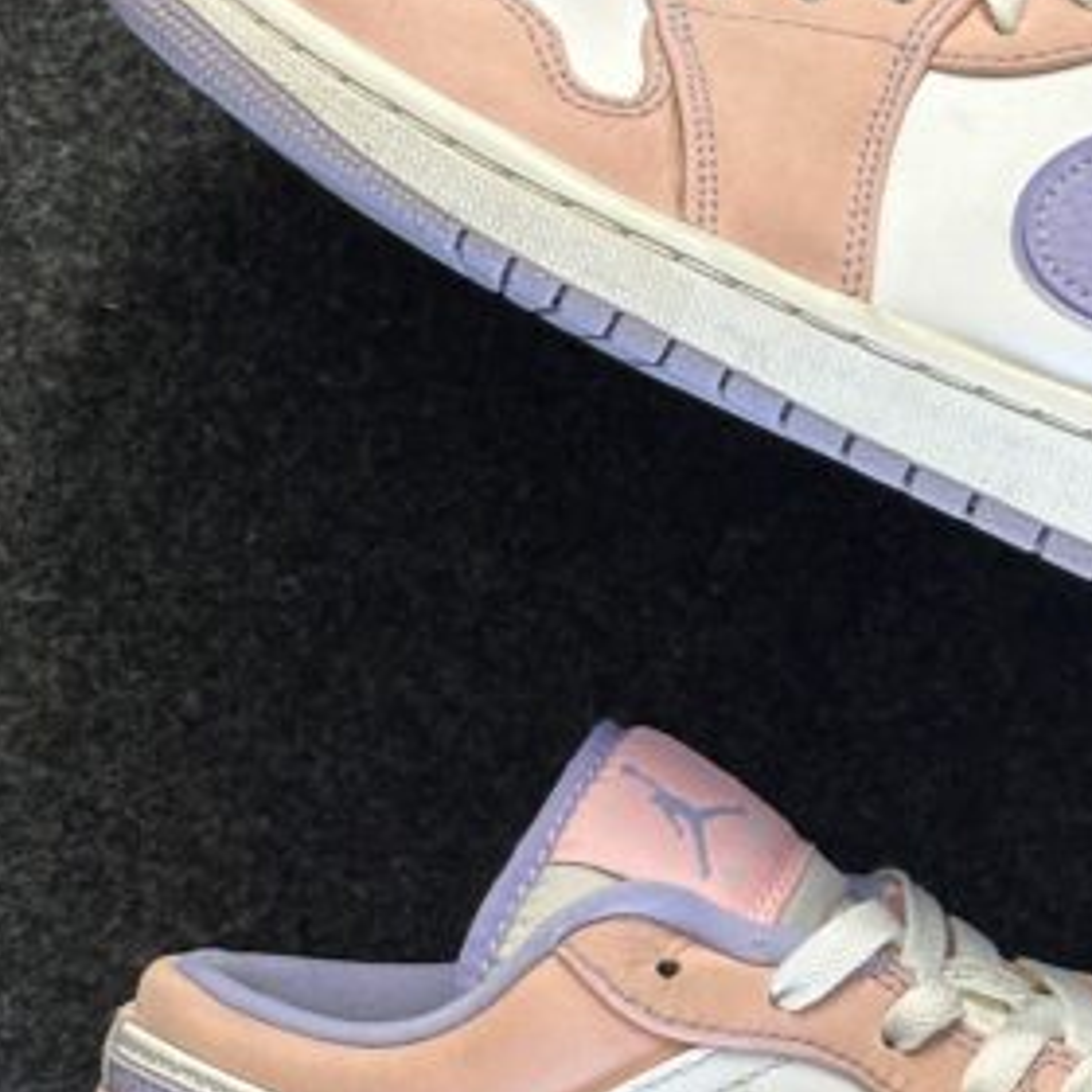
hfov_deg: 14.3
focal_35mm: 121
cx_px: 952
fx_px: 4319
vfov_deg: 14.4
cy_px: 630
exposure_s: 1/50
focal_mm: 6.86
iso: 200
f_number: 1.78
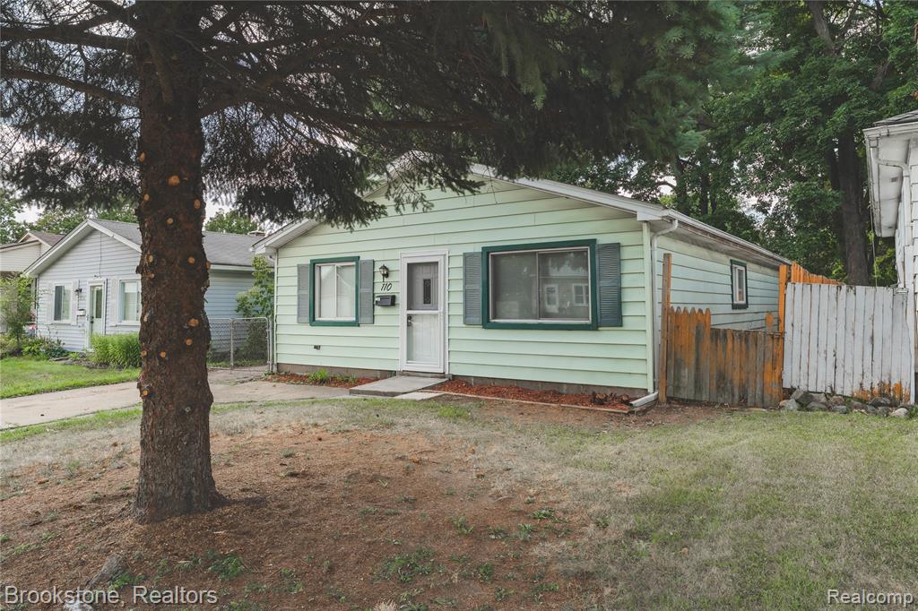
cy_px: 306
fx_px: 612
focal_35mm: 24
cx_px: 459
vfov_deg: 53.1
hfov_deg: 73.8
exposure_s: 1/400
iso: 500
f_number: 7.1
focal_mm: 24
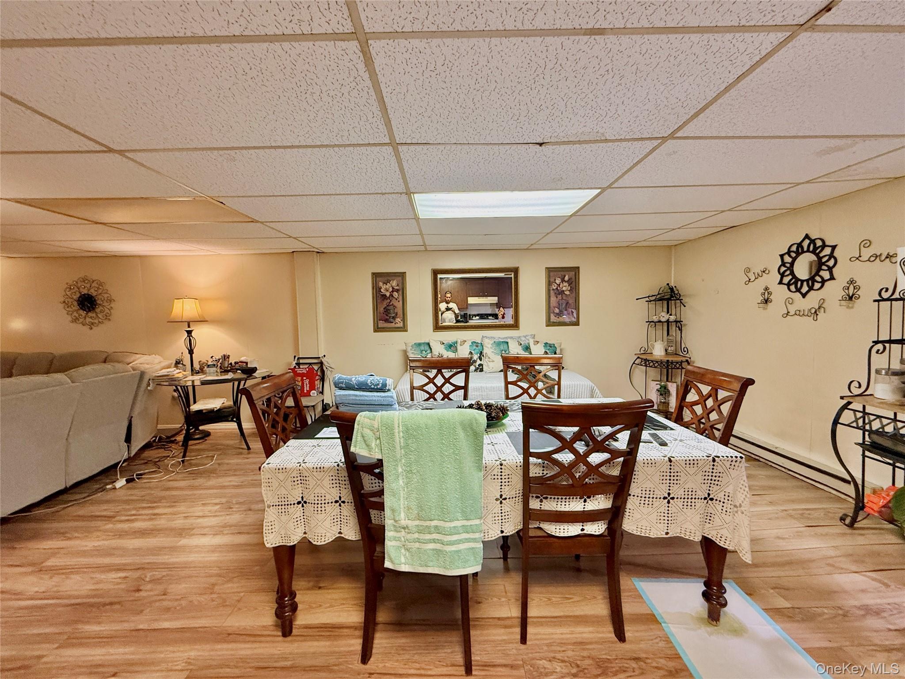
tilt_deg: -3.0
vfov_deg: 85.7
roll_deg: +1.3
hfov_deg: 102.1
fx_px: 366
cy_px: 340
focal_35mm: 14
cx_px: 452
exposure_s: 1/60
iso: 320
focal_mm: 2.22
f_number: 2.2
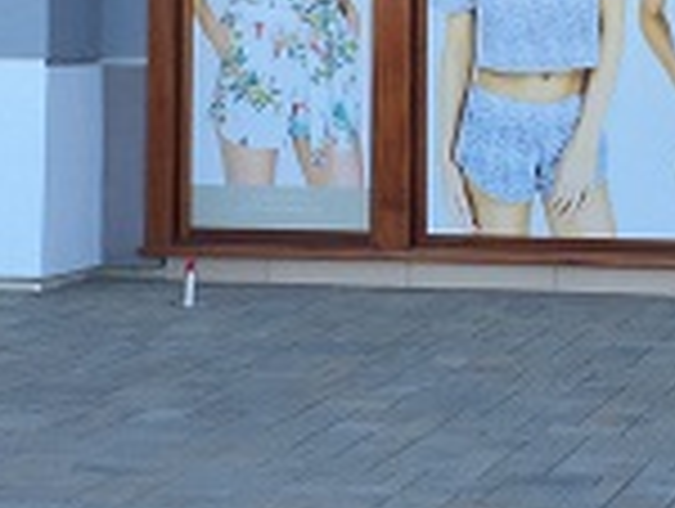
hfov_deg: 14.5
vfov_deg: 10.9
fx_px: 2637
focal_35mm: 135
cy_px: -47
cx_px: 536
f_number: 2.2
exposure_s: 1/280
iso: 32
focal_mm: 4.15
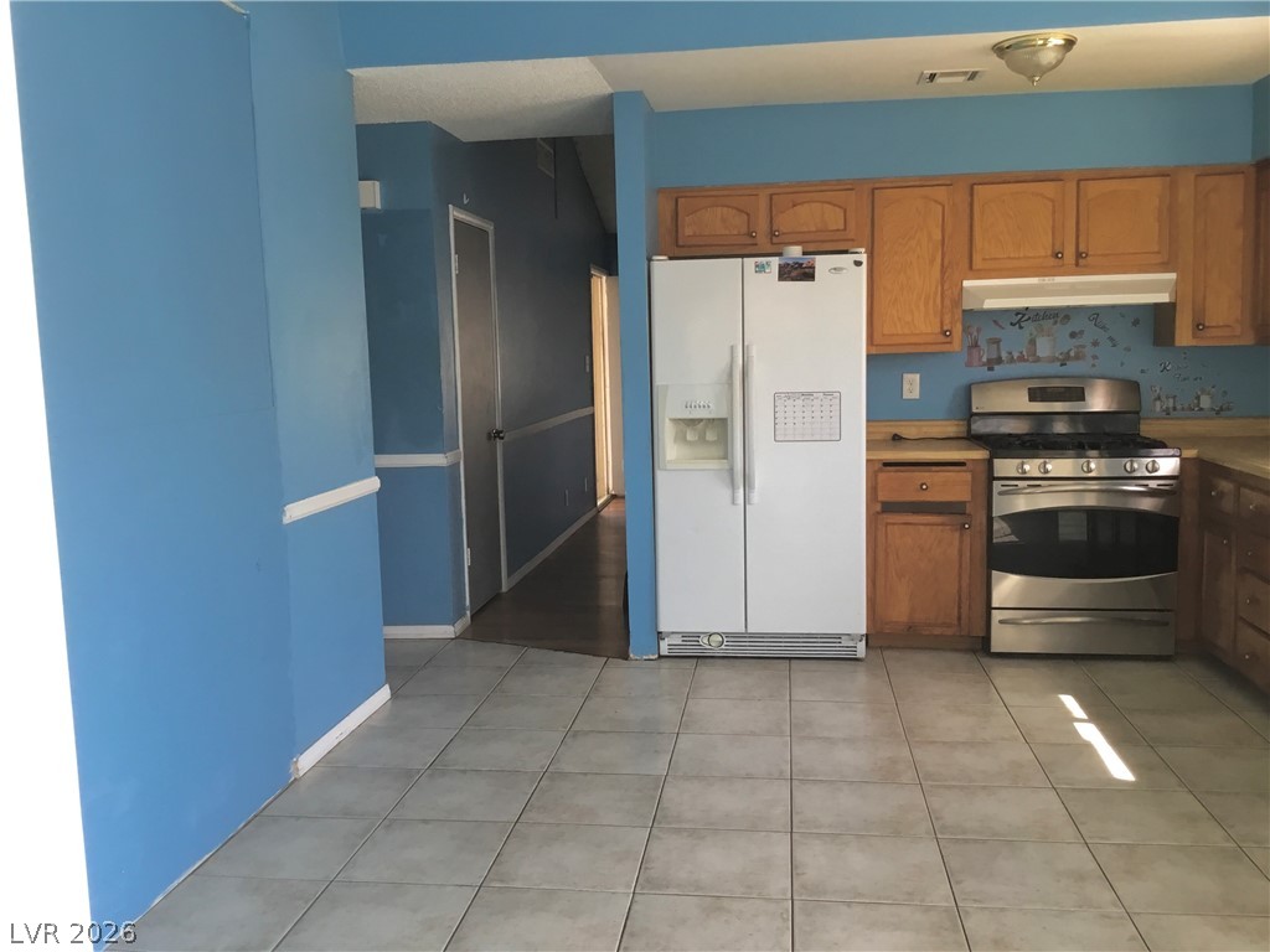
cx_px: 635
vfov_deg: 45.4
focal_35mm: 31
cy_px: 476
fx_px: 1137
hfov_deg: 58.4
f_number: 2.4
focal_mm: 3.3
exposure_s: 1/30
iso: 50
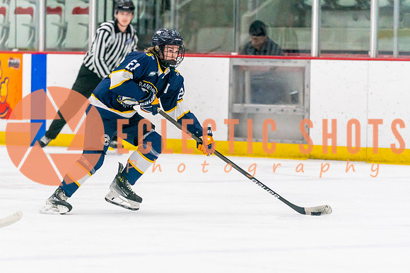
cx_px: 161
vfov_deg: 3.9
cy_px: 183
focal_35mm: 351
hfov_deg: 5.9
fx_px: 4000
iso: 3200
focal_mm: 200
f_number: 2.8
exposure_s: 1/1250
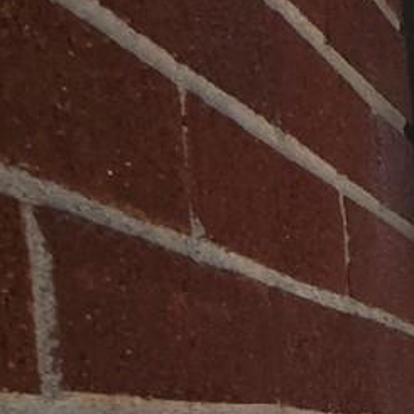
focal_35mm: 75
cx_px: 1134
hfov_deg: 12.8
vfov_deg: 20.2
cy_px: 603
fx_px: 1015
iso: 50
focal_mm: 2.2
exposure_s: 1/1533
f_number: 2.2
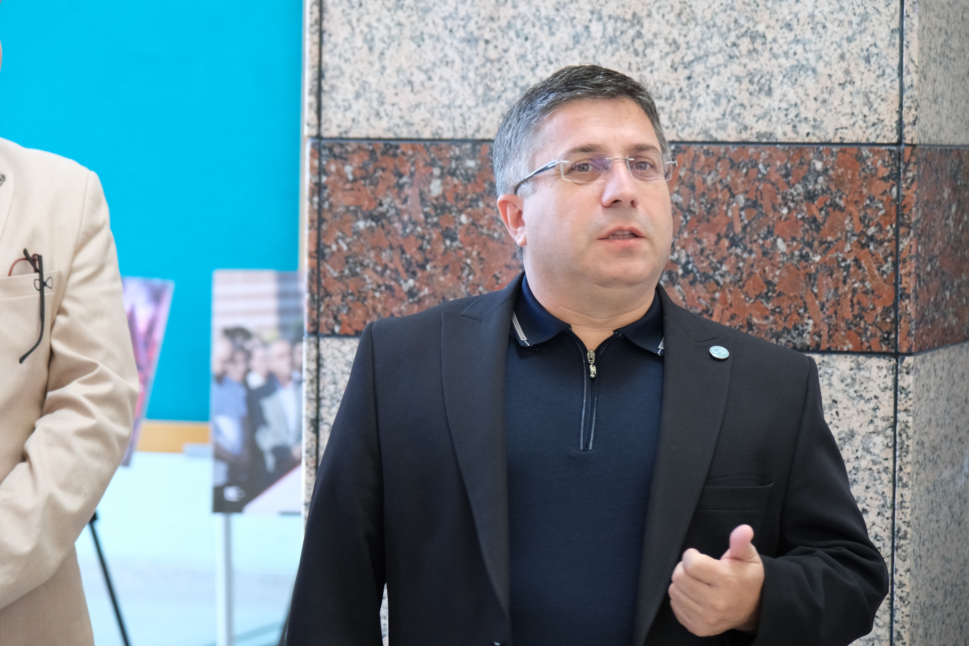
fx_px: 3068
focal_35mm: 114
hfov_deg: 17.9
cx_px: 484
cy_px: 323
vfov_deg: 12.0
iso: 2500
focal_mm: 76.3
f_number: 4
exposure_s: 1/26
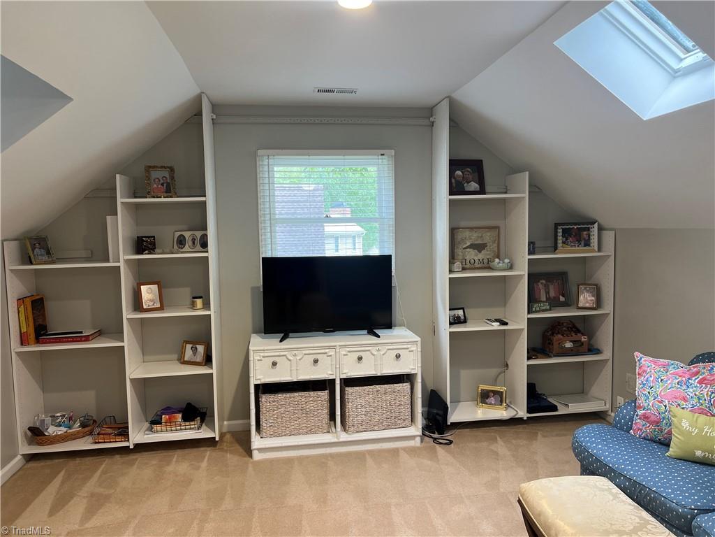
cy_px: 268
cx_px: 358
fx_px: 537
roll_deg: +1.4
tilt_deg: -5.4
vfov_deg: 53.1
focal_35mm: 26
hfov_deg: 67.3
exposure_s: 1/60
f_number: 1.5
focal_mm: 5.7
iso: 80
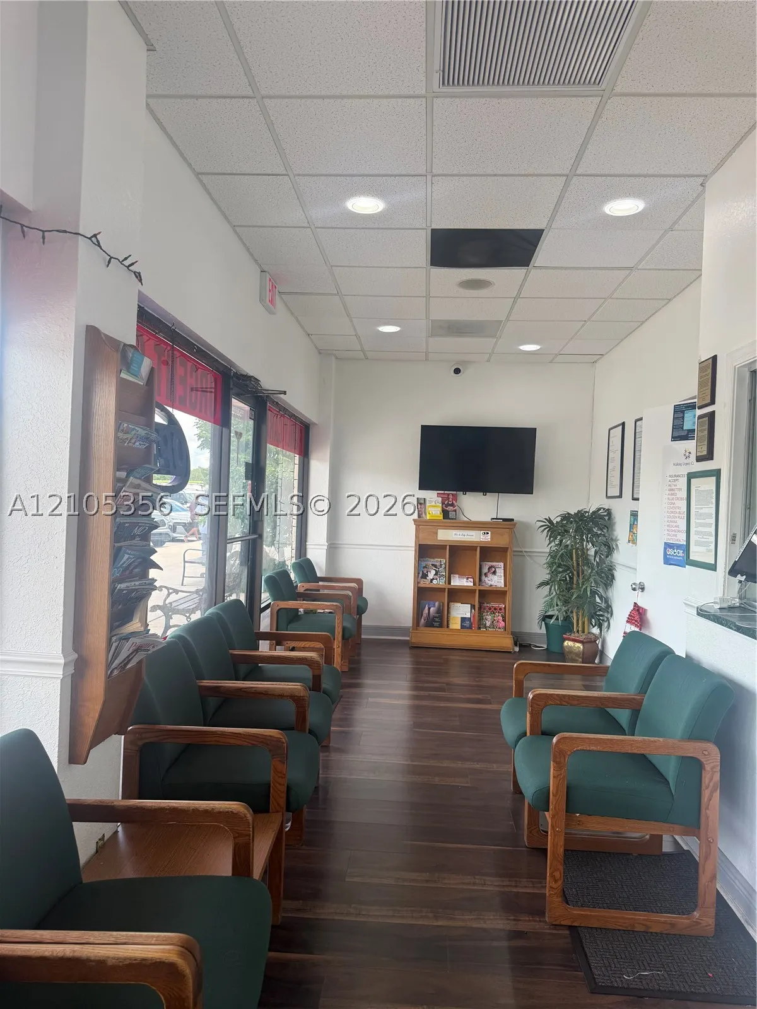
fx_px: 700
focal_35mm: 24
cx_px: 378
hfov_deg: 56.8
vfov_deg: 71.6
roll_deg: -2.4
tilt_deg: +0.1
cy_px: 504
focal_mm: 6.76
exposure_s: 1/249
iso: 100
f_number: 1.78
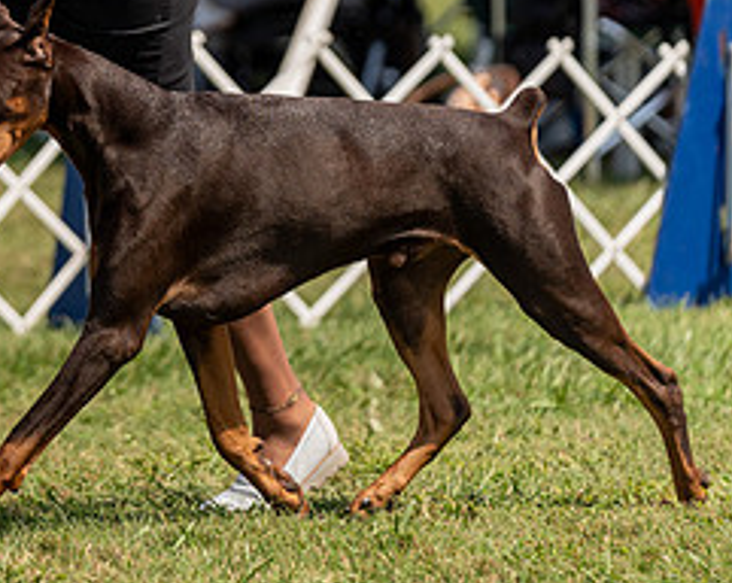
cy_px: -21
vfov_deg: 3.6
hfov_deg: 4.5
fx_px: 9344
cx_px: 35
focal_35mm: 432
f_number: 2.8
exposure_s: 1/3200
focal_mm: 164
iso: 200
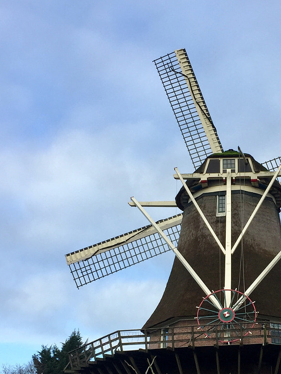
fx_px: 638
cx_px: 237
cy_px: 228
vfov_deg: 32.6
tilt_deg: +21.7
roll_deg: +0.0
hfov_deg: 24.3
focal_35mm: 59
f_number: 2.2
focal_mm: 4.15
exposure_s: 1/942
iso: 32
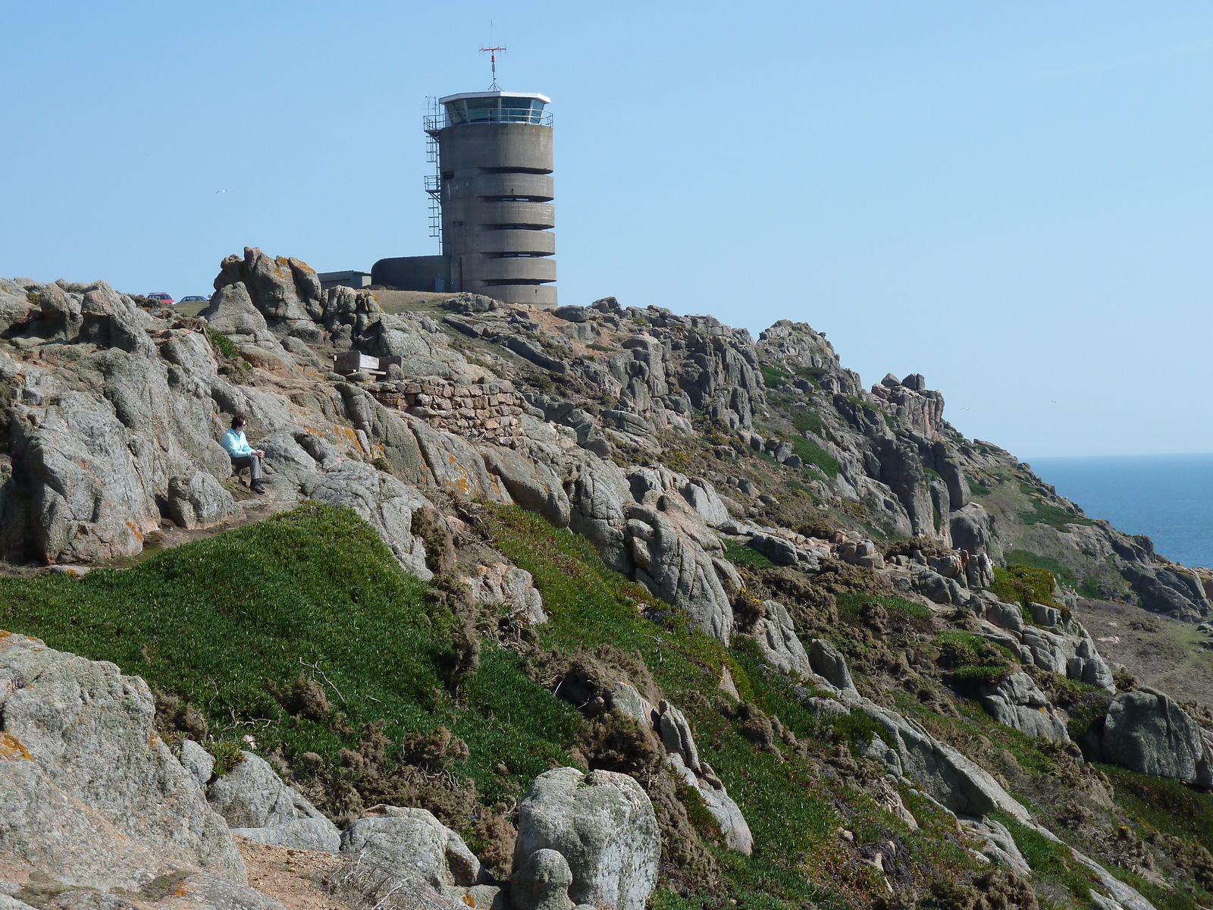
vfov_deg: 17.8
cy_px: 455
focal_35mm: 83
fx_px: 2908
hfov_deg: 23.6
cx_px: 606
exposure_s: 1/500
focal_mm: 13.7
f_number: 4.5
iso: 80
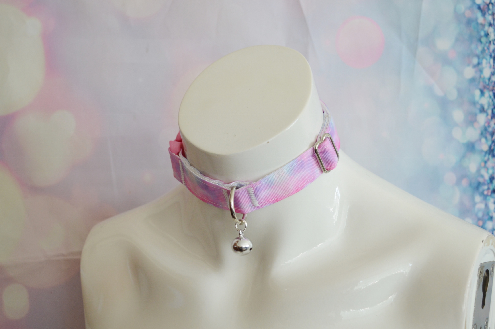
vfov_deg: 25.7
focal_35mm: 52
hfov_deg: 37.9
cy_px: 164
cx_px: 248
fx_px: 721
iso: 400
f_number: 5
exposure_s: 1/100
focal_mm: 35
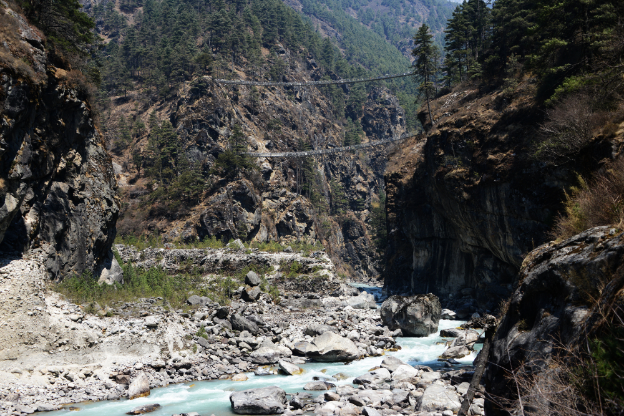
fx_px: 693
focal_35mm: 40
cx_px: 312
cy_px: 208
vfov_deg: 33.4
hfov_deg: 48.5
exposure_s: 1/1250
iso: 320
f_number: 5.6
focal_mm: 40
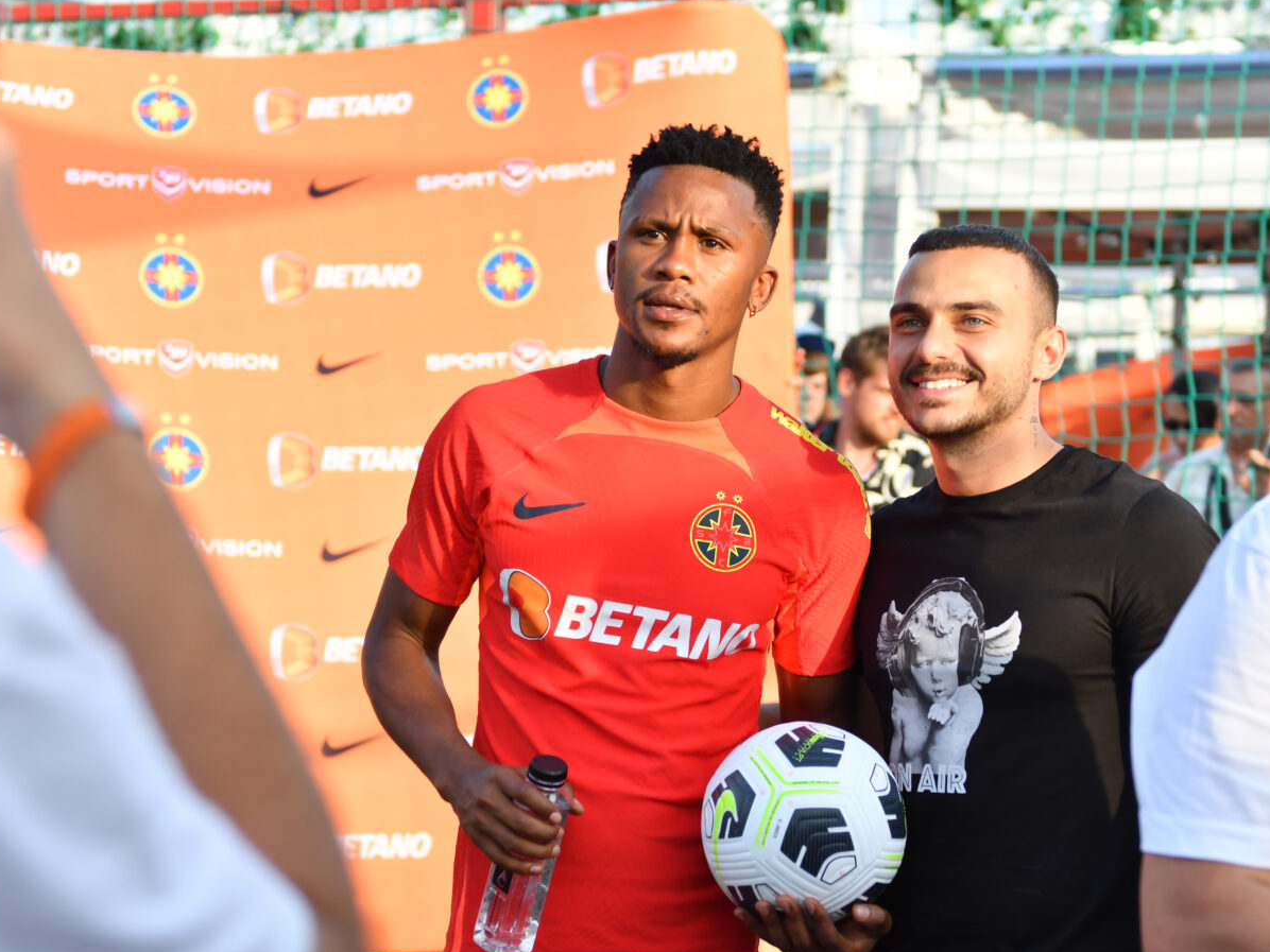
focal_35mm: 81
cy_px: 474
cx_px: 728
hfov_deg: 24.1
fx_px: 2972
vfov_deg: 18.2
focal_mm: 48
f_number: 2.8
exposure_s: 1/1250
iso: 400
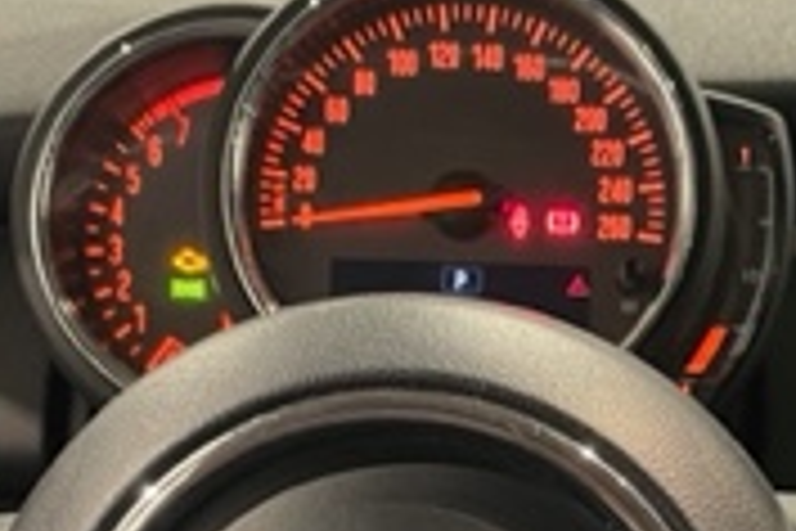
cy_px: 688
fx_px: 2167
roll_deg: -2.4
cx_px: 571
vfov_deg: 13.5
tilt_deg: -24.5
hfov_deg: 20.7
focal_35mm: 98
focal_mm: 4.2
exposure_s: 1/29
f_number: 1.6
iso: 800
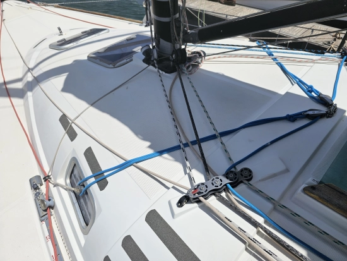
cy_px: 130
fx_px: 231
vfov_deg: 58.9
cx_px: 174
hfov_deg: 73.9
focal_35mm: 23
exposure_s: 1/2134
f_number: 1.7
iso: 10
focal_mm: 6.3
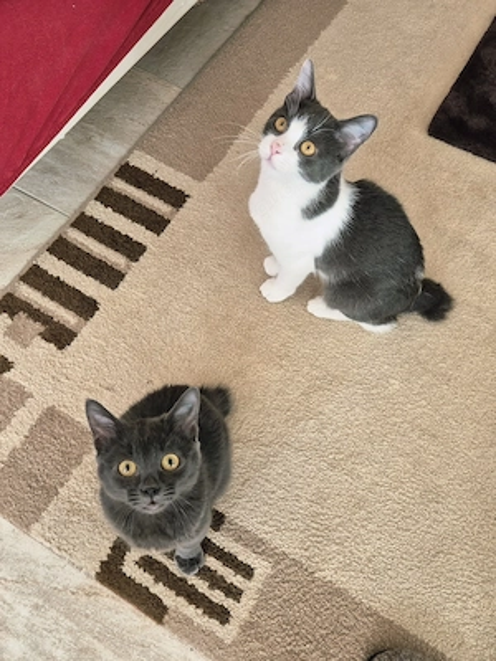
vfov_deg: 73.9
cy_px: 330
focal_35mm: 23
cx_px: 248
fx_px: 439
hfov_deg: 58.9
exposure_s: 1/100
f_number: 1.8
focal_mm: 5.4
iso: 160
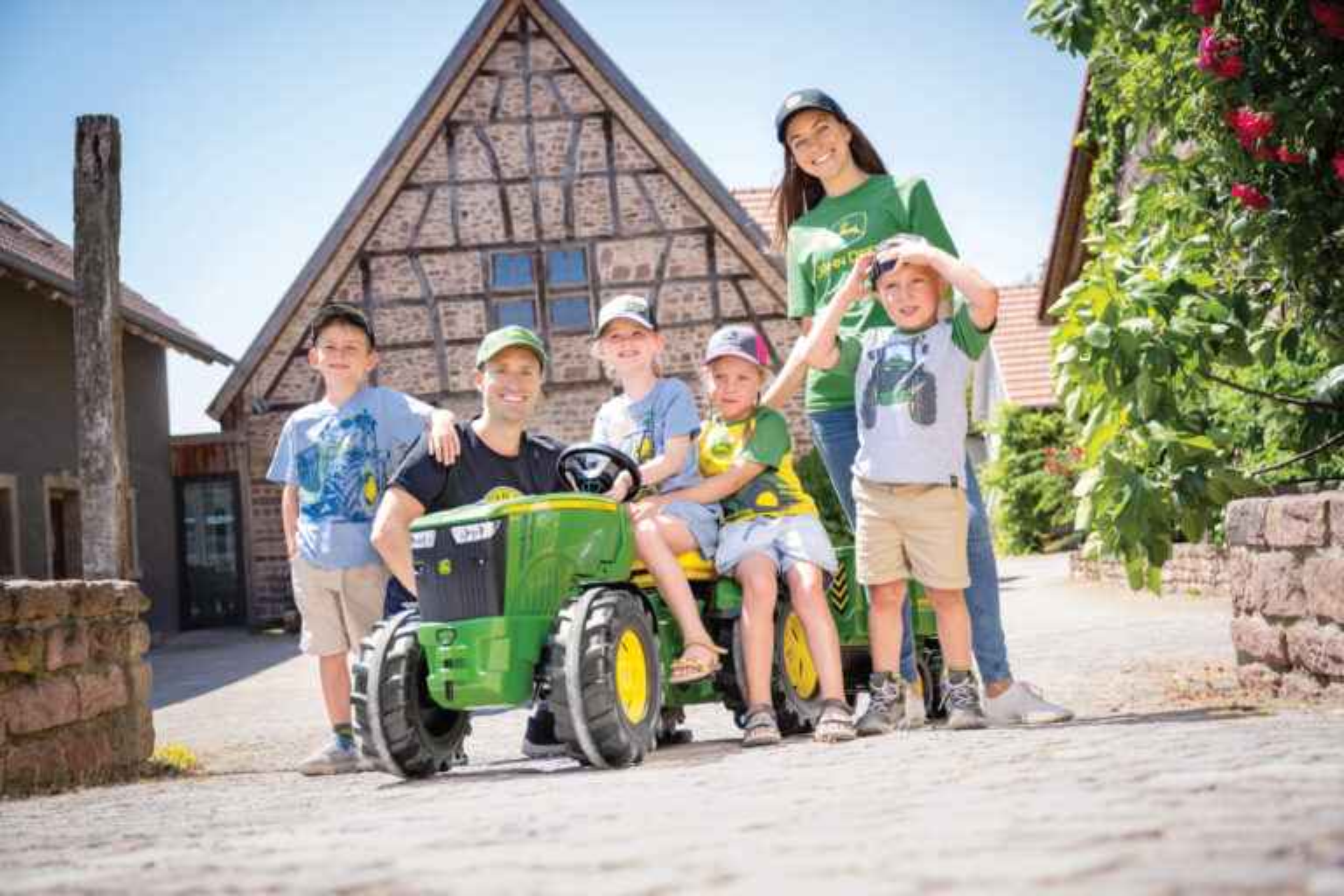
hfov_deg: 53.1
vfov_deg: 36.9
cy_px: 448
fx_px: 1344
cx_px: 672
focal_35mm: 36
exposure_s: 1/500
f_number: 3.2
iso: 100
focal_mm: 36
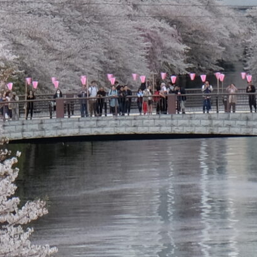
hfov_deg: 3.9
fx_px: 3746
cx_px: 293
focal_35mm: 446
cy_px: -96
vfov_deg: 3.9
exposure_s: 1/30
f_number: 16
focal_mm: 55
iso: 400
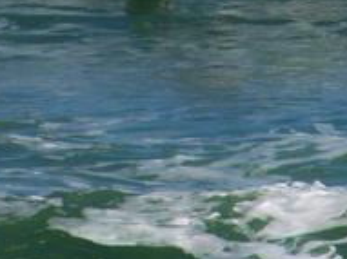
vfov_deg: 1.3
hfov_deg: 1.7
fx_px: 11431
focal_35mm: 1141
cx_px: 155
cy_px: -98
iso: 200
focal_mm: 70.2
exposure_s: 1/1250
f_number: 7.1
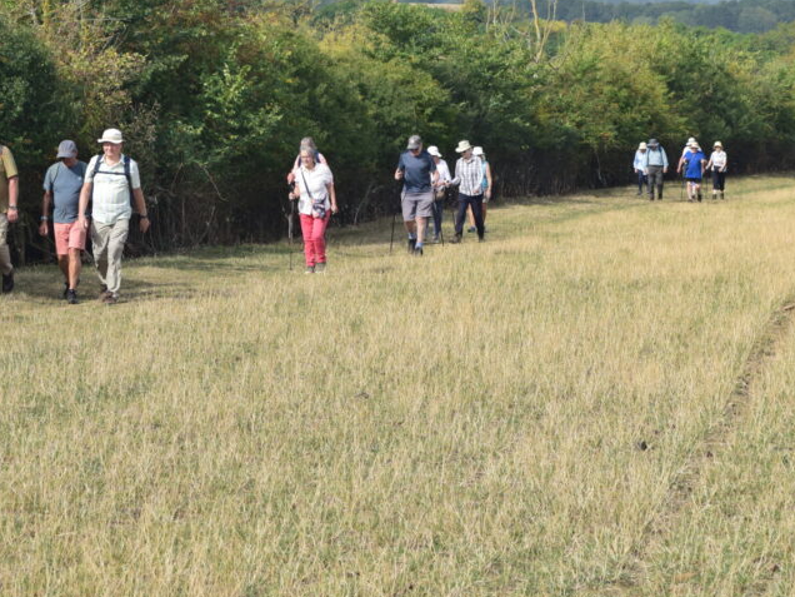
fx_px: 2934
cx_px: 399
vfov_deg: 11.6
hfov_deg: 15.4
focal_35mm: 128
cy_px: 190
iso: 200
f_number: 10
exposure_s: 1/400
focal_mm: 55
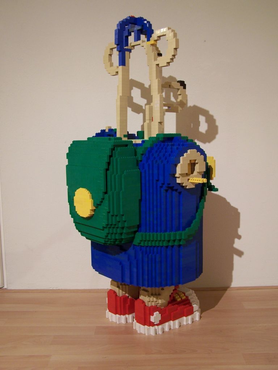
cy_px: 185
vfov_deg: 49.0
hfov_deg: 37.7
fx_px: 407
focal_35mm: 38
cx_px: 139
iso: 80
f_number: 2.8
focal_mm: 6.3
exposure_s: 1/2
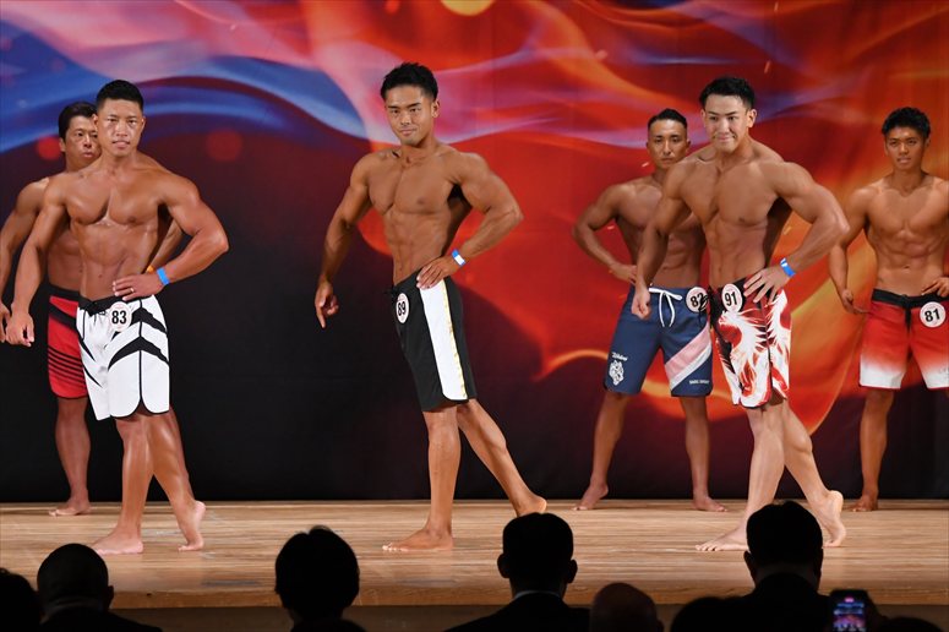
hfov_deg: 9.5
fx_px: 5718
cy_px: 316
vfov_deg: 6.3
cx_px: 474
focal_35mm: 217
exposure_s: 1/400
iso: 3200
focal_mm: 145
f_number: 5.6
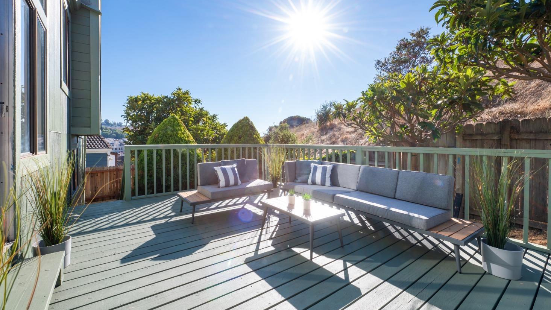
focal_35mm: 15
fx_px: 219
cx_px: 270
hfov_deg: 103.0
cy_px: 144
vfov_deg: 70.4
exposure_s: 1/8
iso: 64
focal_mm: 14
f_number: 18
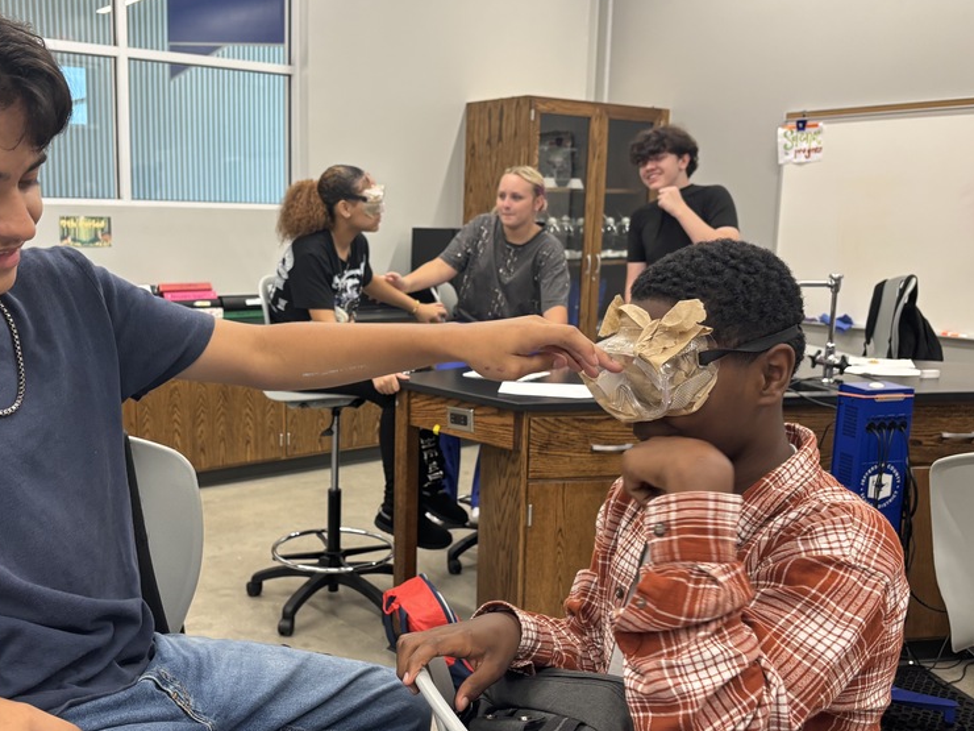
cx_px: 380
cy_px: 394
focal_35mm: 36
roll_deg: -1.2
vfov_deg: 39.6
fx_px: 1013
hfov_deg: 51.0
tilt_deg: -9.2
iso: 125
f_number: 1.6
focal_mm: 5.96
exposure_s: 1/79
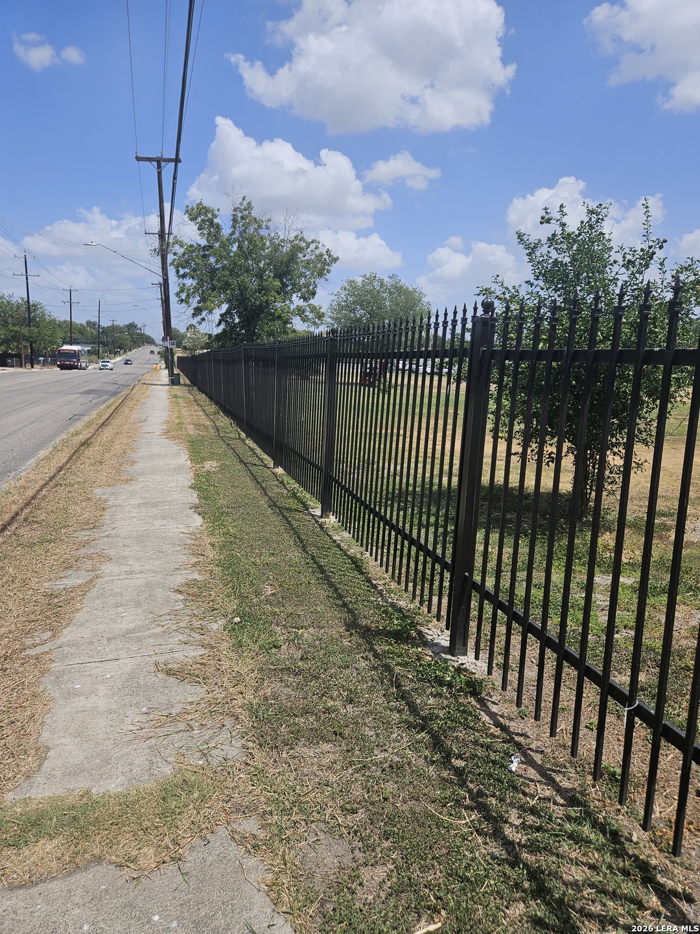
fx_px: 620
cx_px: 350
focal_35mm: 23
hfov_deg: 58.9
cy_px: 467
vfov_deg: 73.9
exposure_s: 1/2797
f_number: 1.8
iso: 25
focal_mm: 5.4
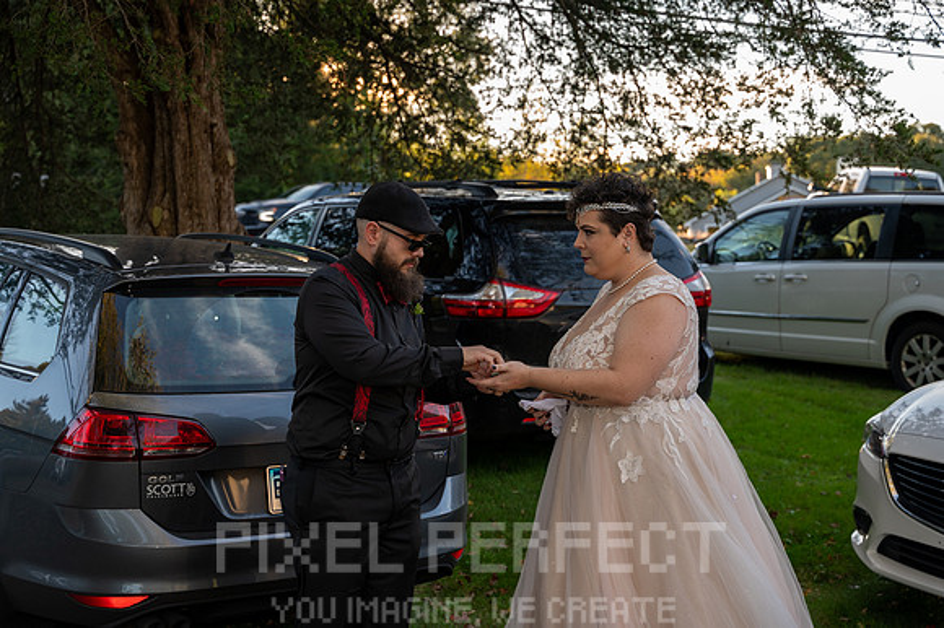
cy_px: 314
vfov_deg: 27.5
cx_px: 472
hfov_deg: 40.4
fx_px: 1284
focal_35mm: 49
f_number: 4
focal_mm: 49
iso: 220
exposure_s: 1/200
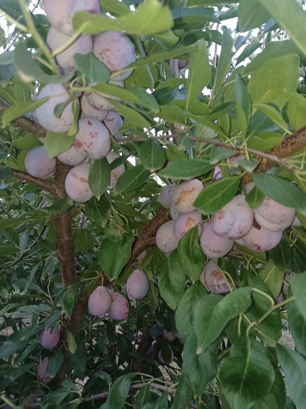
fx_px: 318
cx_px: 153
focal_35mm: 27
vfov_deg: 65.3
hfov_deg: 51.3
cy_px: 204
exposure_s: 1/33.3
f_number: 1.9
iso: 2200
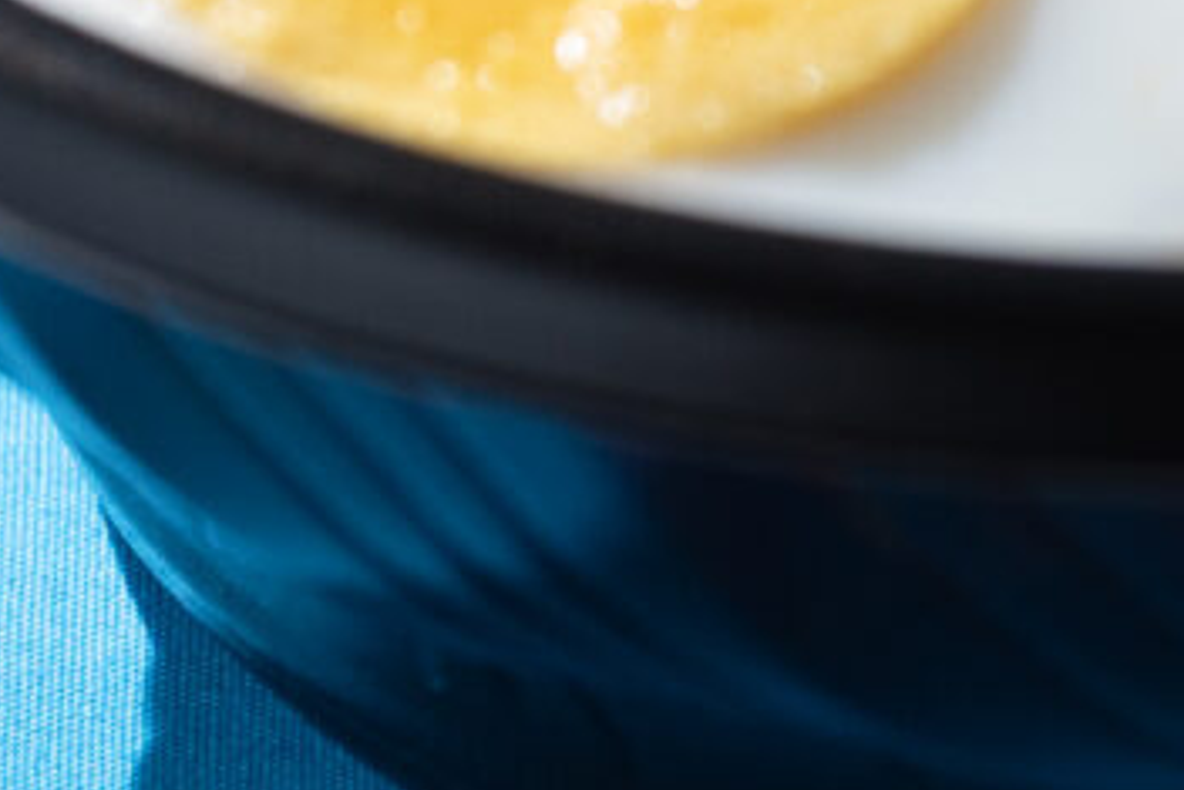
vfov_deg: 1.6
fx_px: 28722
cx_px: 1618
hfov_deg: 2.4
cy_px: -1047
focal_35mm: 873
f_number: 5.6
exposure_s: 1/200
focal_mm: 120
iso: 160
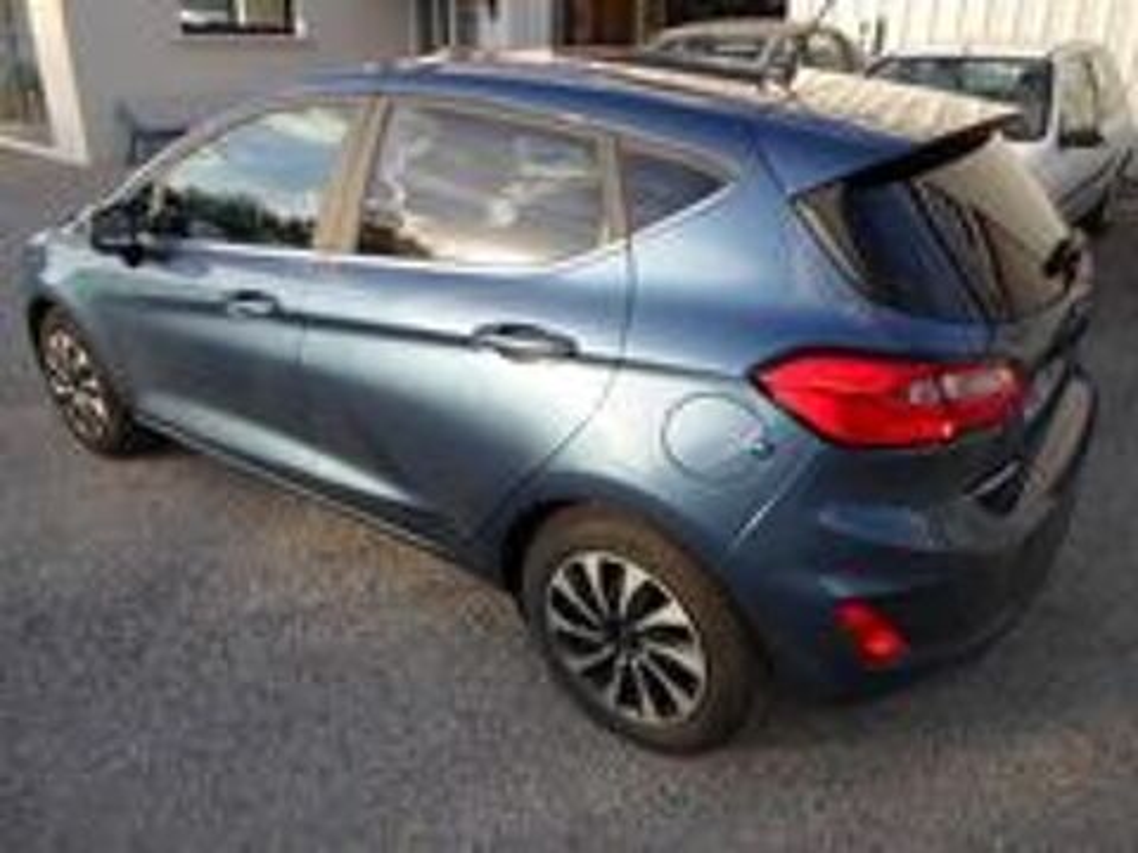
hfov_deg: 69.4
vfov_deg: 54.9
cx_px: 569
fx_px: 822
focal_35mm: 25
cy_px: 426
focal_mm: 4.5
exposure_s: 1/350
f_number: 2.5
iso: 80
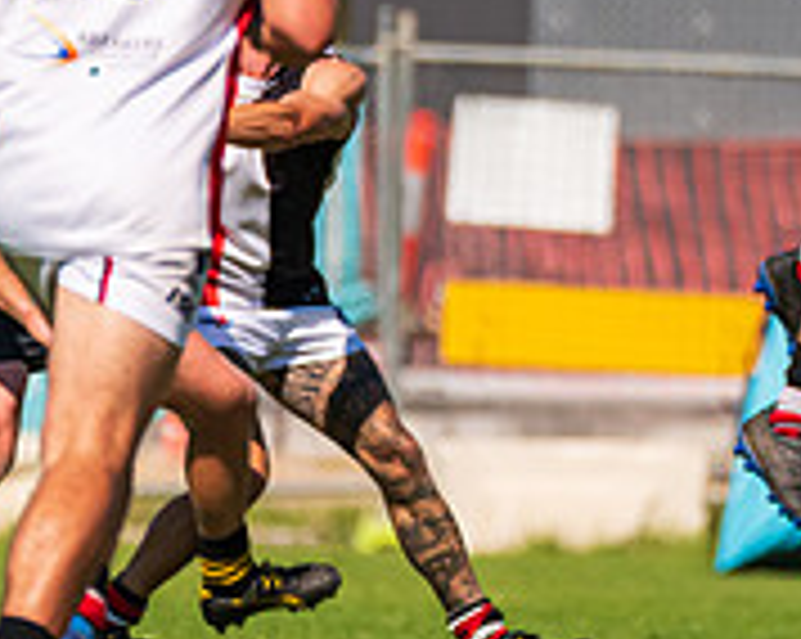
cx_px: 1135
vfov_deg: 0.9
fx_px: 38623
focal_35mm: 1631
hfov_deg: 1.2
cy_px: 18
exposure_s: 1/6400
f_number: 6.3
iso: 800
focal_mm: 420
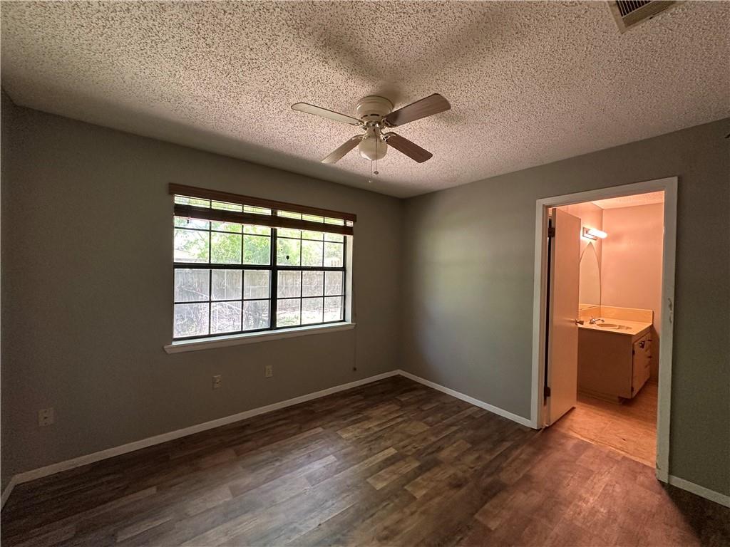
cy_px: 274
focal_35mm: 14
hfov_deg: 102.1
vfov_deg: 85.7
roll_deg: -1.0
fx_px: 295
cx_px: 365
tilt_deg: +0.4
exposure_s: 1/120
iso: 250
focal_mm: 2.22
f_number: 2.2
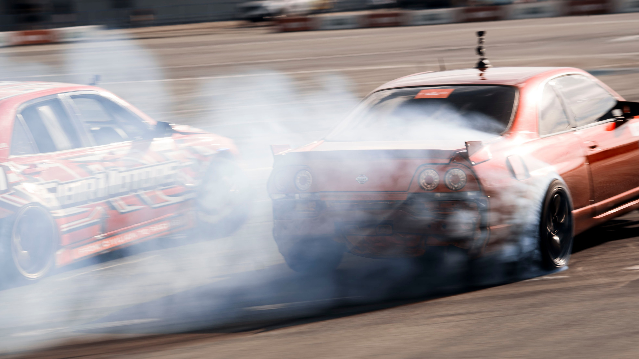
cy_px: 149
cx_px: 320
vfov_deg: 9.1
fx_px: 2254
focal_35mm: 133
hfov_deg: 16.1
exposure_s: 1/125
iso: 100
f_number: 9
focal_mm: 85
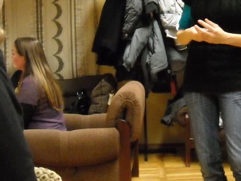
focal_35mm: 70
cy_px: 62
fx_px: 487
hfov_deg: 26.9
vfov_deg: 20.9
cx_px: 214
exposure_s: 1/47
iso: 800
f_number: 2.8
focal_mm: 5.7
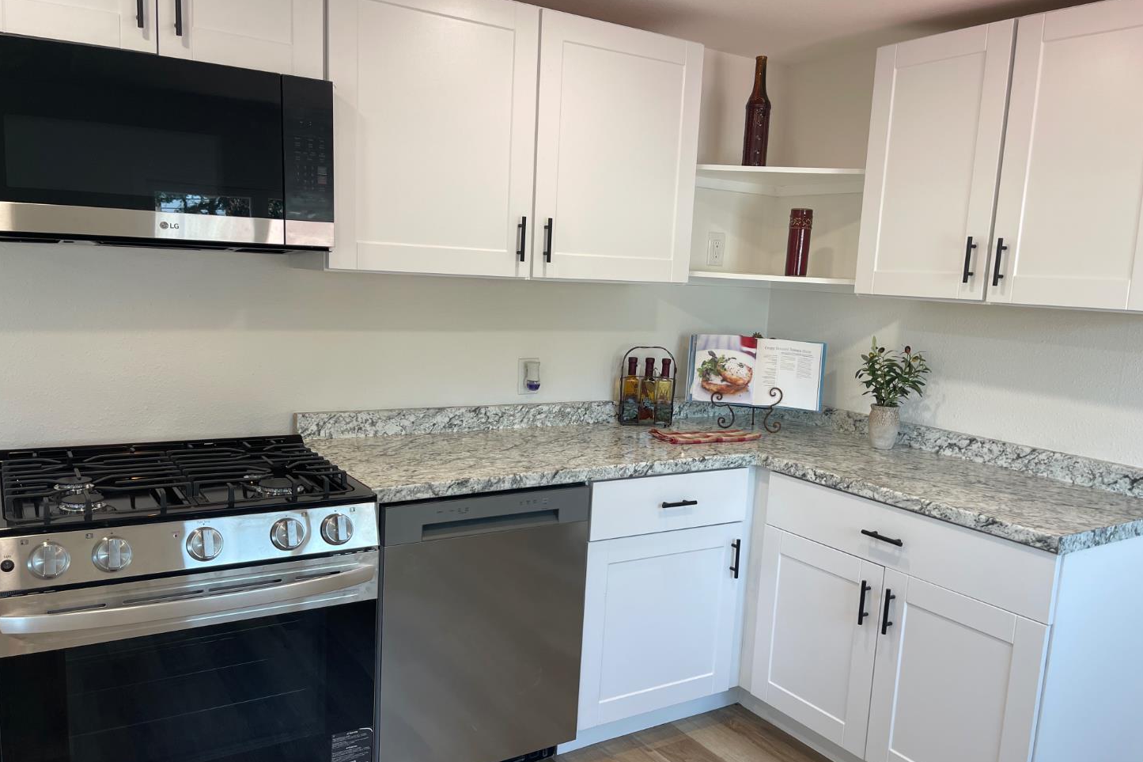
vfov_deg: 47.9
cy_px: 415
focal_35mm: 27
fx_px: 857
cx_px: 577
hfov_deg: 67.4
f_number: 1.6
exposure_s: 1/120
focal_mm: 5.1
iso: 64
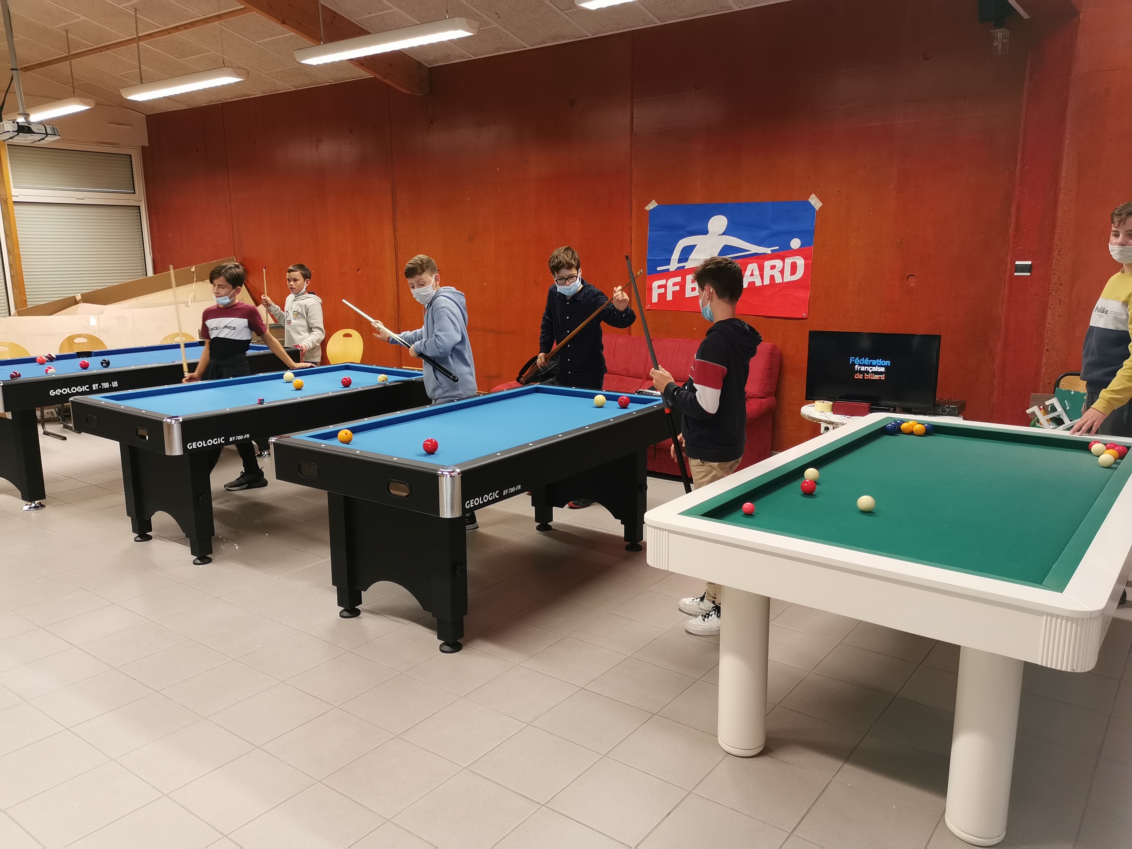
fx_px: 883
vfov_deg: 51.4
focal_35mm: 27
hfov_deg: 65.3
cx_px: 566
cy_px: 424
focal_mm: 5.58
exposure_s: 1/50
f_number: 1.8
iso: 160
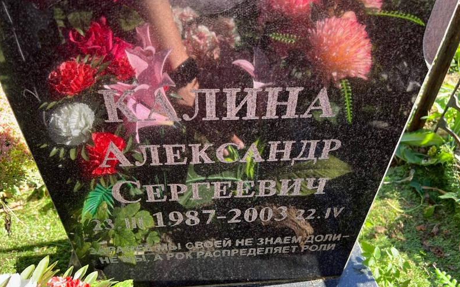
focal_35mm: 28
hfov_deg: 66.5
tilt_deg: -42.7
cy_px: 165
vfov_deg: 44.4
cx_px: 233
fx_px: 351
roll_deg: +3.8
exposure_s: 1/277
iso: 50
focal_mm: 5.7
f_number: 1.5
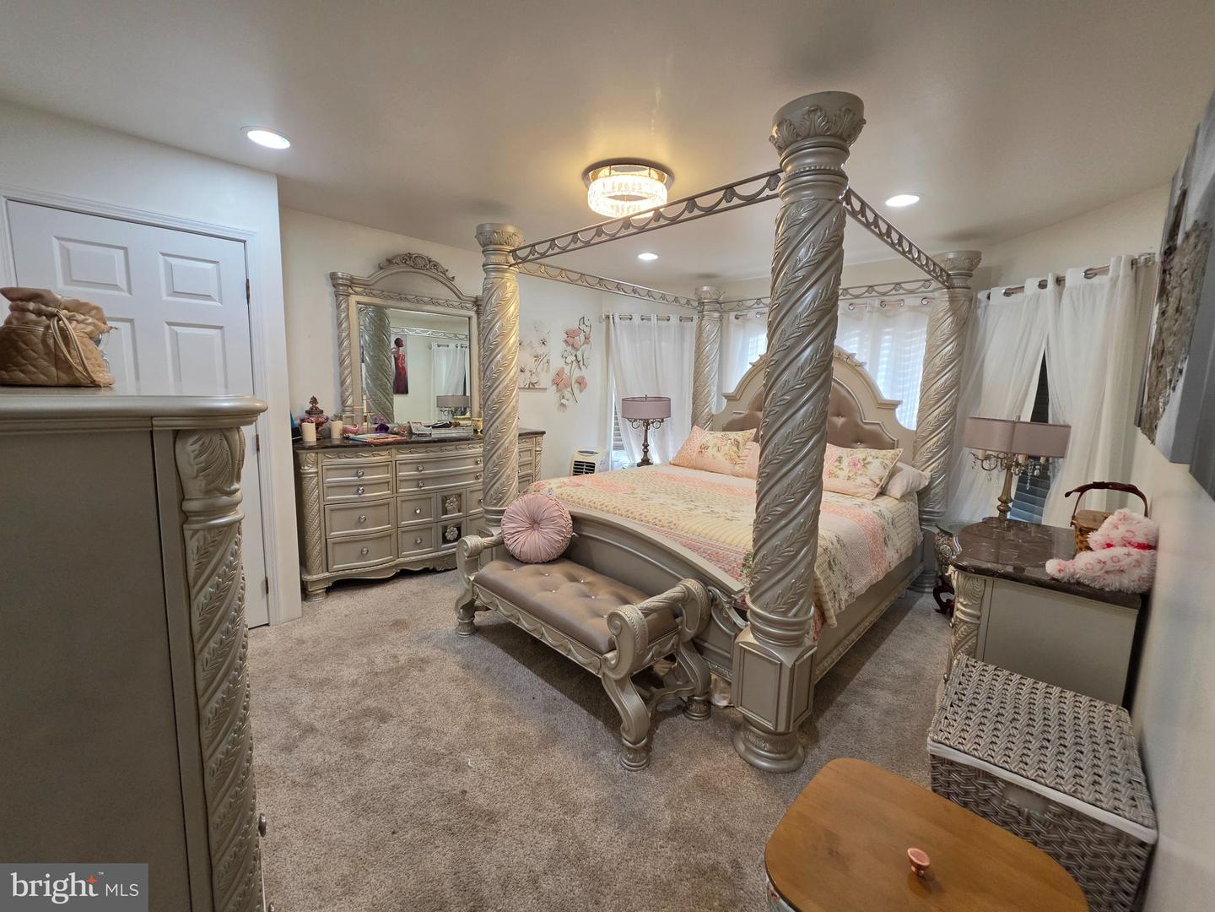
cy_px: 456
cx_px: 608
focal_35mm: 13
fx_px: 456
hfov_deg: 106.2
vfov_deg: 89.9
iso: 160
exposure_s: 1/120
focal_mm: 2.2
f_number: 1.9
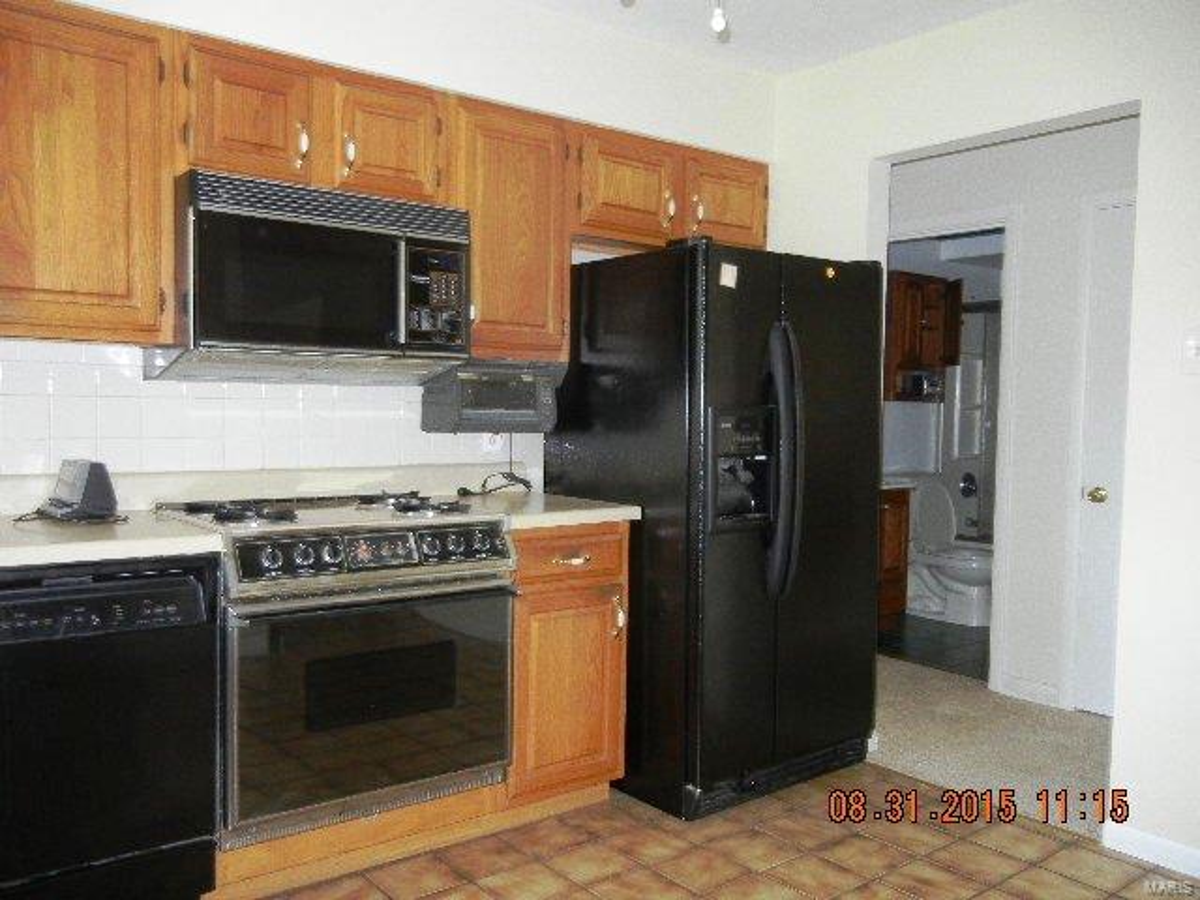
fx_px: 1040
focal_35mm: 30
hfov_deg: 60.0
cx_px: 600
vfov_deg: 46.8
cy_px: 450
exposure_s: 1/30
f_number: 3.5
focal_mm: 5.4
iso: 473
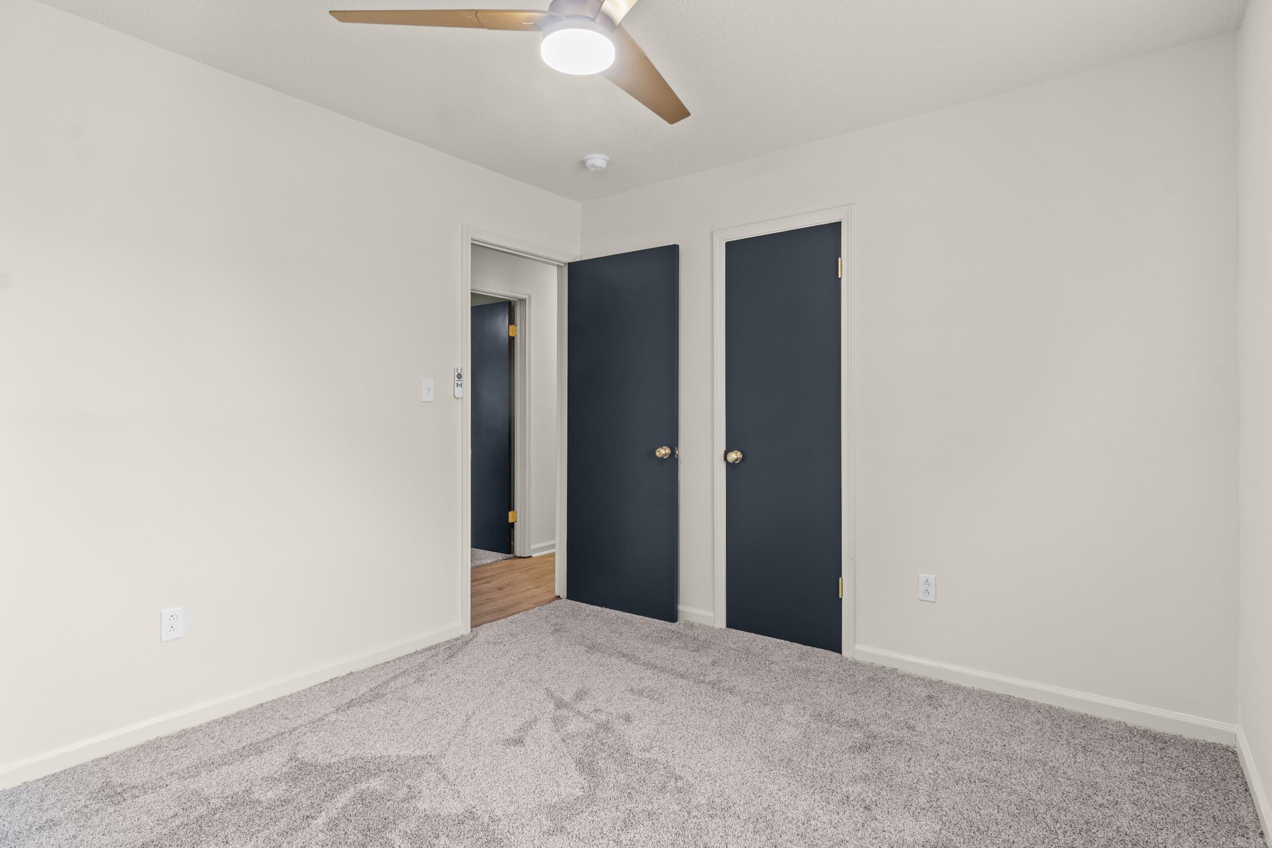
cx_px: 636
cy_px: 424
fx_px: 636
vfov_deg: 67.4
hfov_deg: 90.0
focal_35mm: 18
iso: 250
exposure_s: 1/2.5
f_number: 9
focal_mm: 12
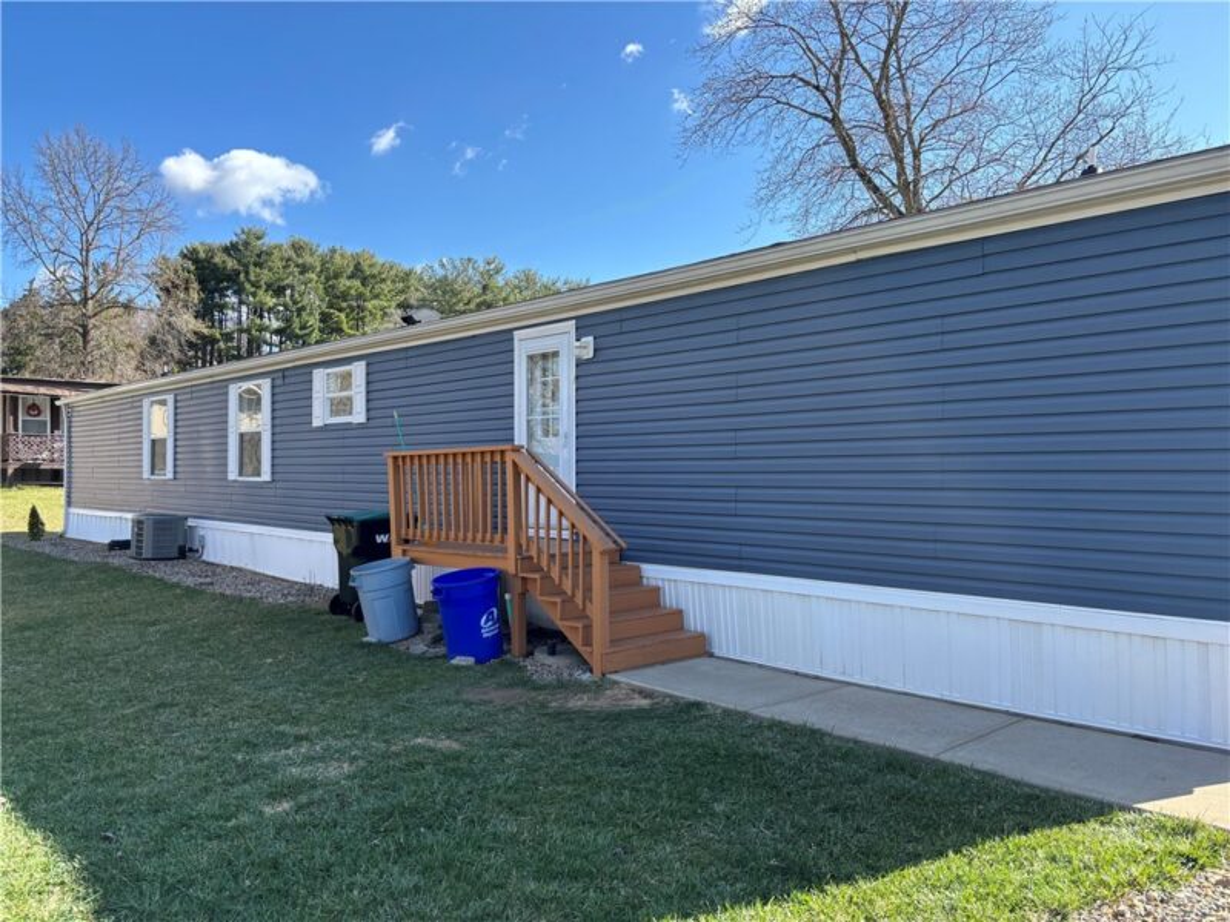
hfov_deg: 67.3
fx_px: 924
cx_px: 615
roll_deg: +0.1
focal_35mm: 26
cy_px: 461
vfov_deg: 53.1
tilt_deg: +3.0
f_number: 1.6
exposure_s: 1/1263
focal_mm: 5.96
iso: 50
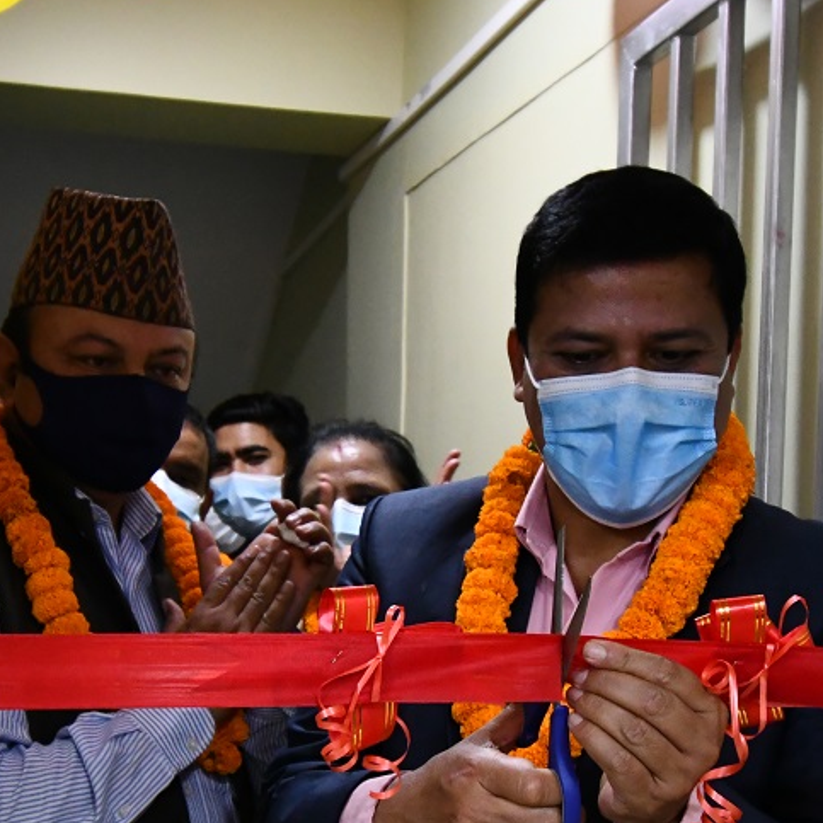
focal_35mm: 57
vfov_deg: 29.6
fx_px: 1533
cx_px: 349
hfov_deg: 30.0
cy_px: 612
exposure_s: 1/100
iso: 3200
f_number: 5.3
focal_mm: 18
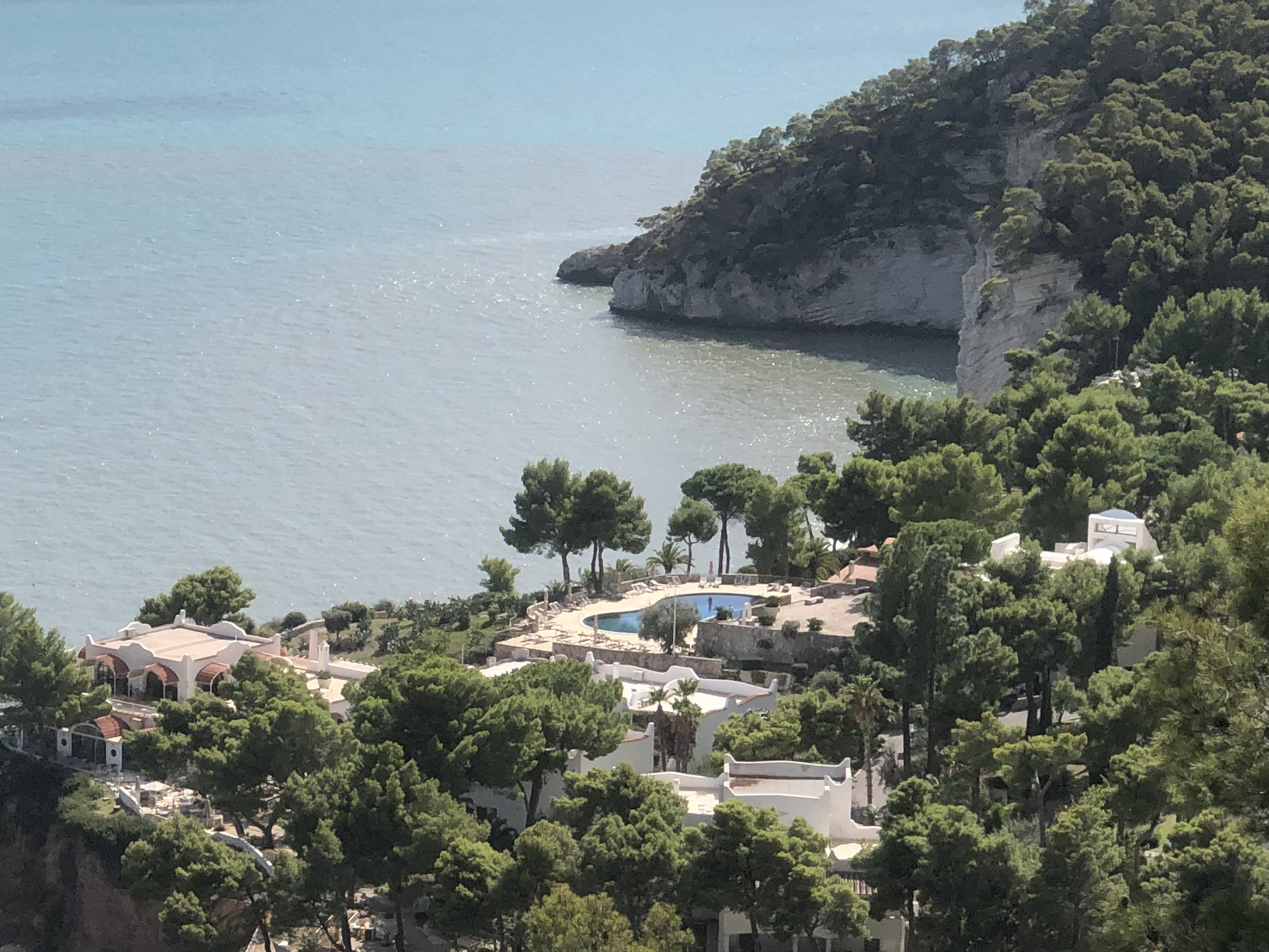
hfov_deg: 16.8
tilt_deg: -11.7
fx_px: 4253
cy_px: 604
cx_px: 154
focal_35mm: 116
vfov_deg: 12.8
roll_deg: +0.7
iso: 16
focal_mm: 6
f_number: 2.4
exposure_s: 1/1453
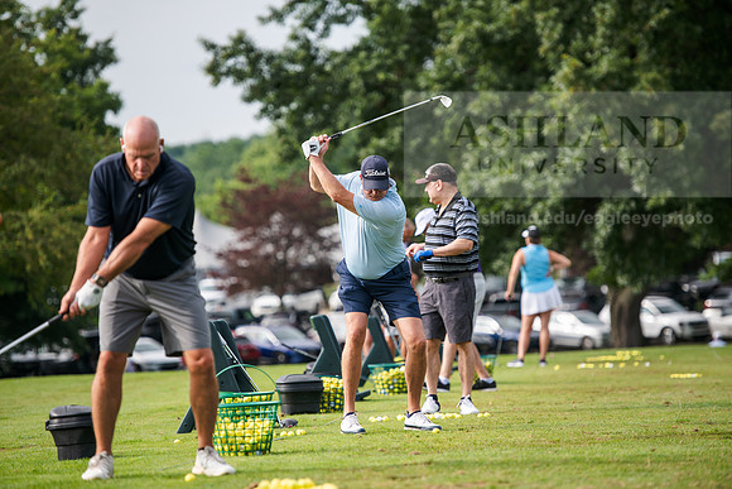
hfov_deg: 11.7
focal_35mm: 175
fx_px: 3559
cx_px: 366
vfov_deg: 7.9
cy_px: 244
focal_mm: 175
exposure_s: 1/800
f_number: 3.2
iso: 80
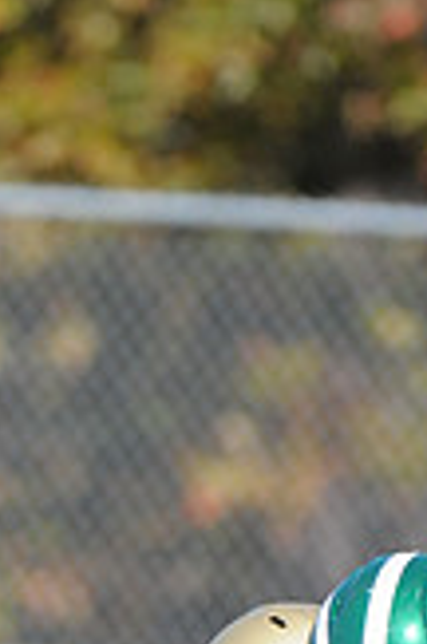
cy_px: 885
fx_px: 28550
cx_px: 172
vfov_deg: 1.3
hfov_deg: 0.9
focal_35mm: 1598
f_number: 4
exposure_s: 1/6400
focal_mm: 300
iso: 1000
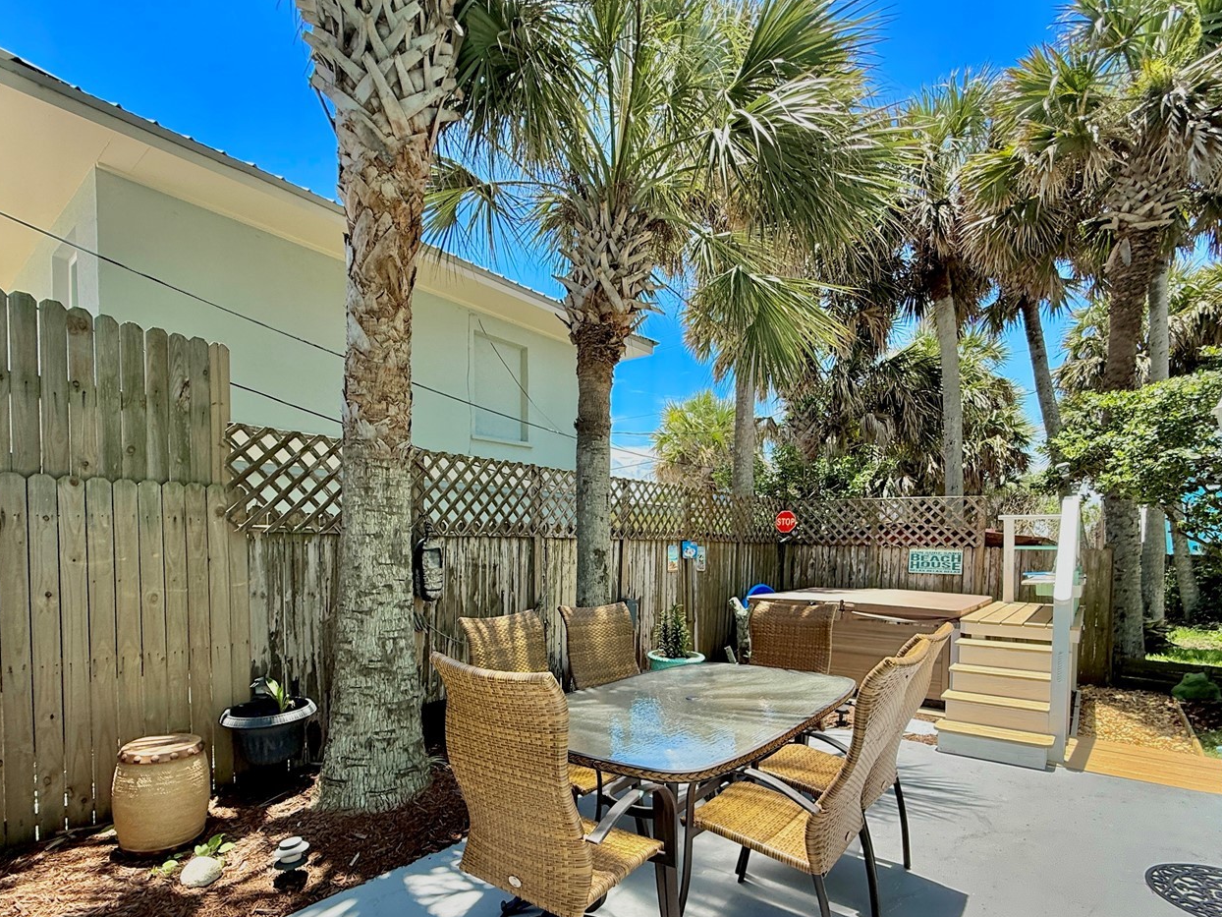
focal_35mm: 18
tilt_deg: -1.0
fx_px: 635
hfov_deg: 87.7
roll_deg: +0.2
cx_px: 601
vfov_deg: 70.5
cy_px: 572
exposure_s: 1/569
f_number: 2.2
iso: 64
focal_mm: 2.22
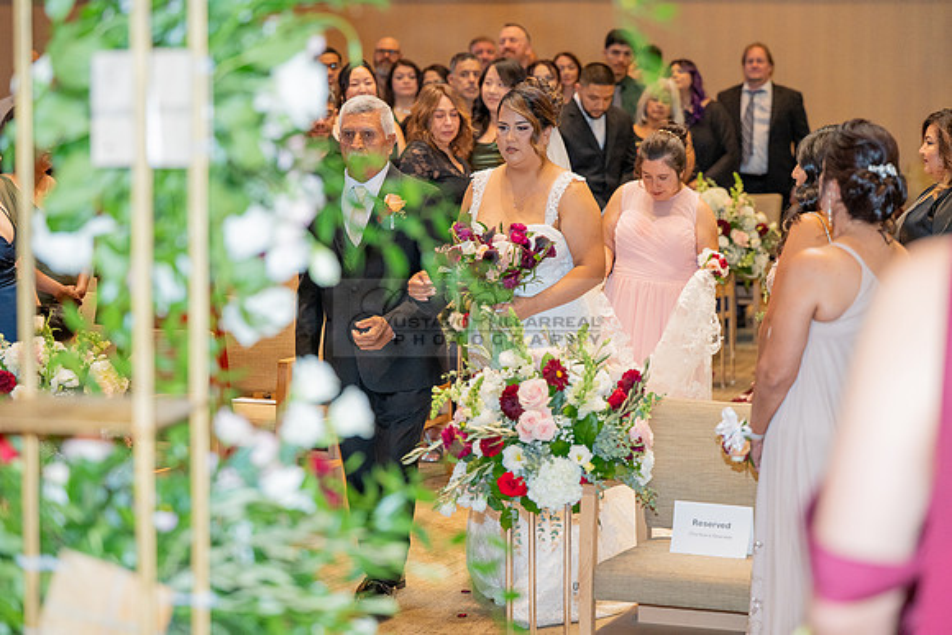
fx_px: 2513
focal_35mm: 95
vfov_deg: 14.4
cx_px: 476
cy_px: 318
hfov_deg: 21.5
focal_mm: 95
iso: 1250
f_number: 3.2
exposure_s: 1/160
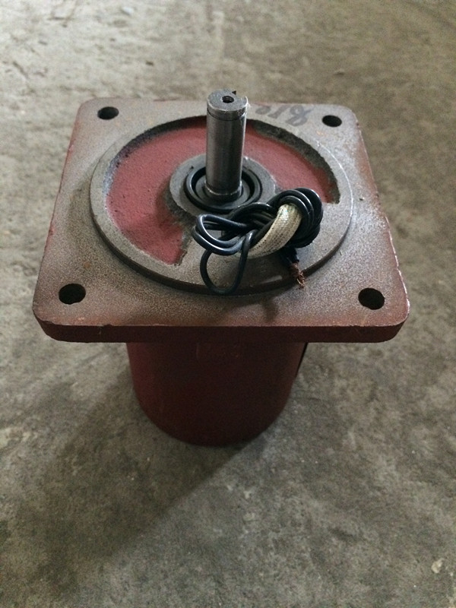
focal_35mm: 29
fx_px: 509
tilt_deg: -53.9
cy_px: 304
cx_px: 228
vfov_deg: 61.7
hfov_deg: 48.2
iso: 500
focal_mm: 4.15
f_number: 2.2
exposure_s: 1/15
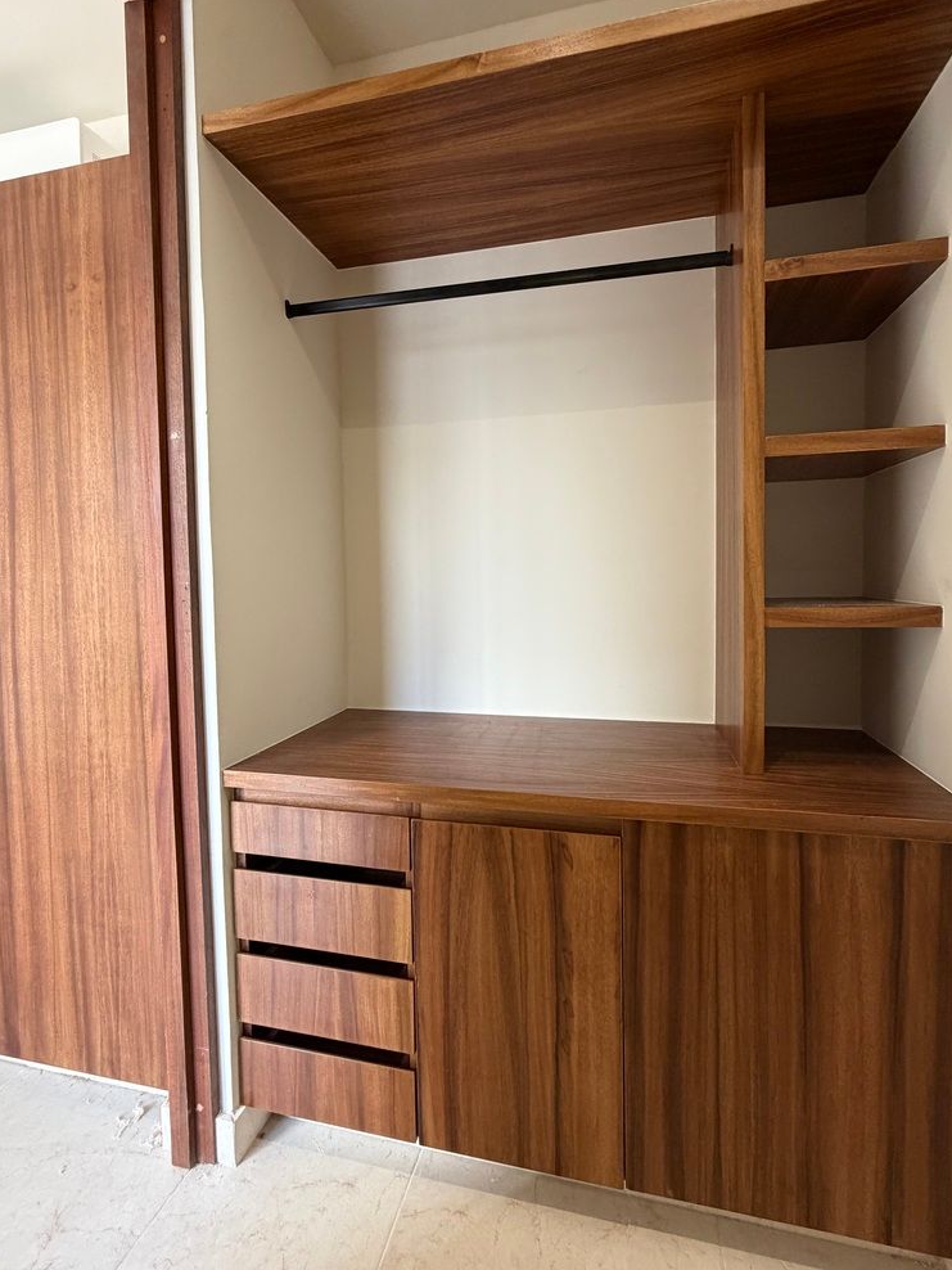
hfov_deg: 74.7
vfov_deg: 90.9
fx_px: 623
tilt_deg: -2.0
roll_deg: +0.8
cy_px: 602
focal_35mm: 17
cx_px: 484
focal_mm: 2.22
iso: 320
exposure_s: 1/111
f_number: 2.2
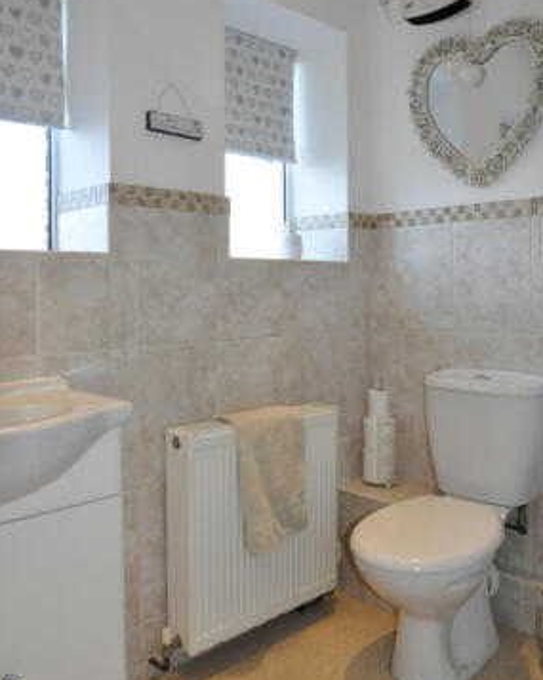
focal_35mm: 31
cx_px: 272
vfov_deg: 57.2
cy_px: 359
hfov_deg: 47.1
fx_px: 624
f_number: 5
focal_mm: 18
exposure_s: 1/200
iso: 1250
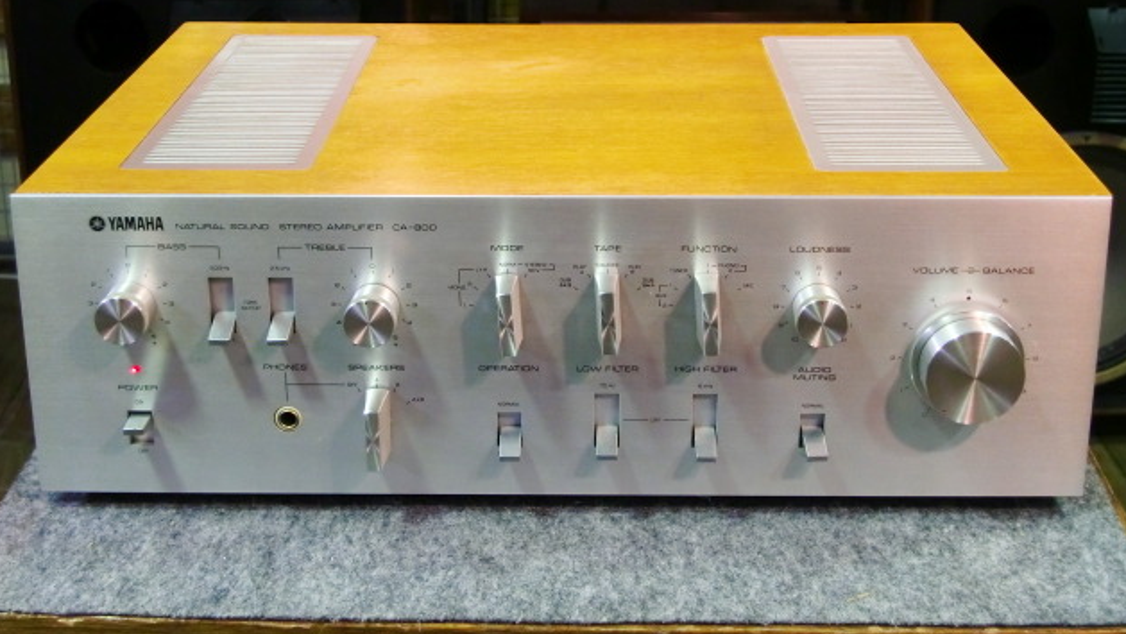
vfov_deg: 19.7
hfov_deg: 34.4
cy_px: 220
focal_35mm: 61
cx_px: 562
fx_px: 1822
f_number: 3.6
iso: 400
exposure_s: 1/40
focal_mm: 9.8
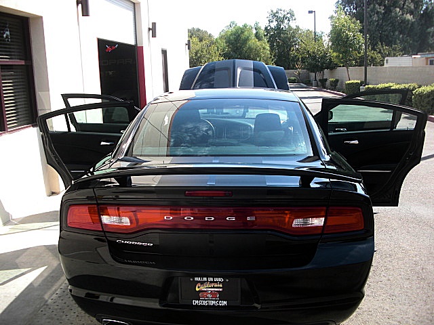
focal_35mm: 36
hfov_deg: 51.4
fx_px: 451
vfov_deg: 39.7
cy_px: 162
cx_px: 217
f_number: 2.8
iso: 50
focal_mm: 6.3
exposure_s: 1/400
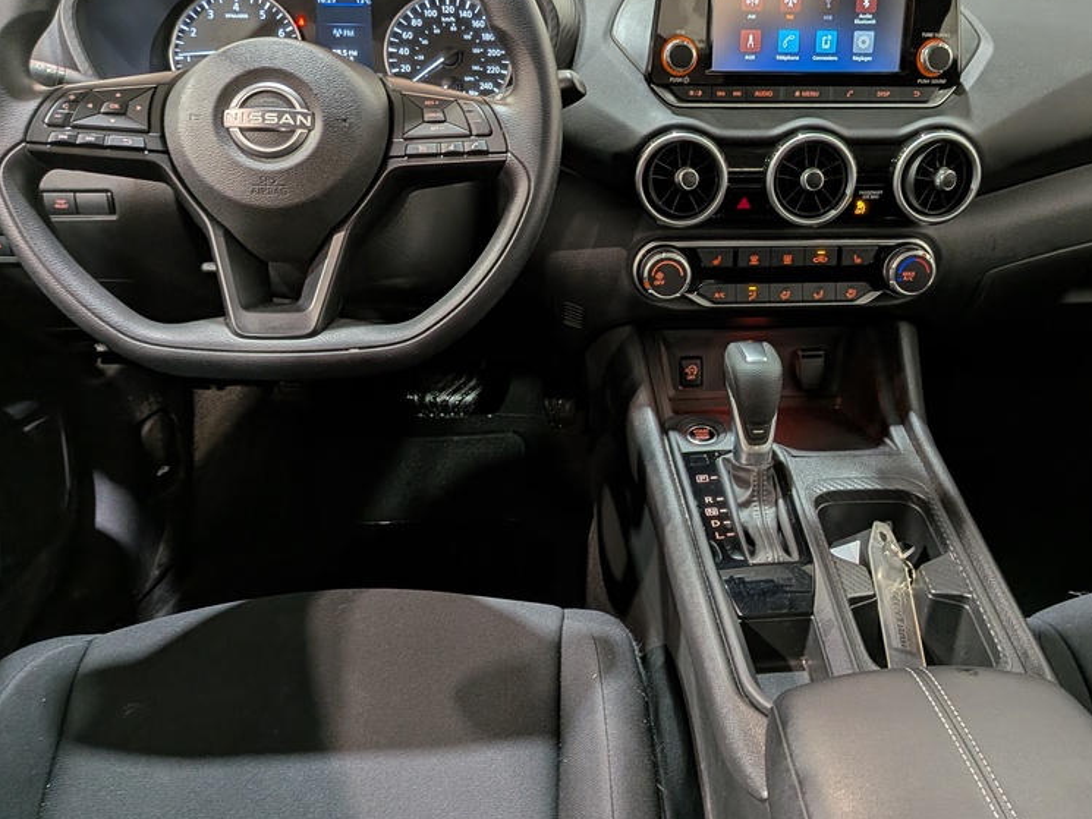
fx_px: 1041
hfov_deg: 54.5
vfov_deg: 42.9
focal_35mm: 33
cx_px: 702
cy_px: 366
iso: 58
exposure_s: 1/30
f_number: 1.7
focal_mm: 4.53
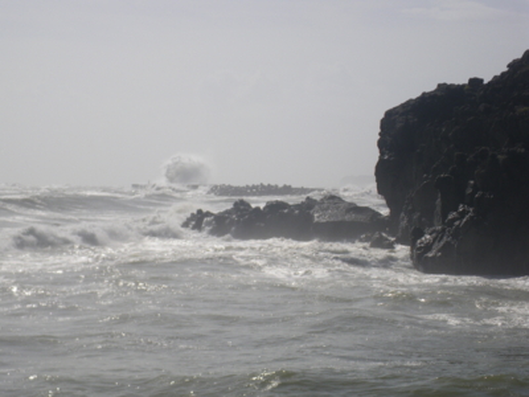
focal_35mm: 115
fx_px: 1757
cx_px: 264
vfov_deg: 12.9
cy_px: 198
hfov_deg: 17.1
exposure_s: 1/640
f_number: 6.3
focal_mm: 20.6
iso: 50
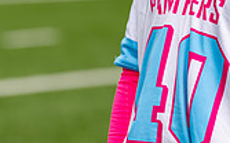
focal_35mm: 464
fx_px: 2906
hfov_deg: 4.5
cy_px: -45
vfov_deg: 2.8
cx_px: 221
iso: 100
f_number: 2.8
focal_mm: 118
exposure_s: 1/1600
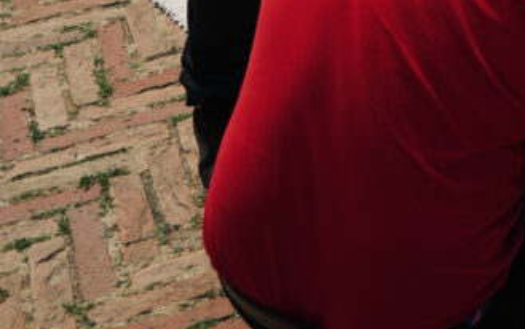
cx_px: 719
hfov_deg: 18.4
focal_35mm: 104
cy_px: -548
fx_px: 1489
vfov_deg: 10.3
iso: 100
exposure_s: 1/320
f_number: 4
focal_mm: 24
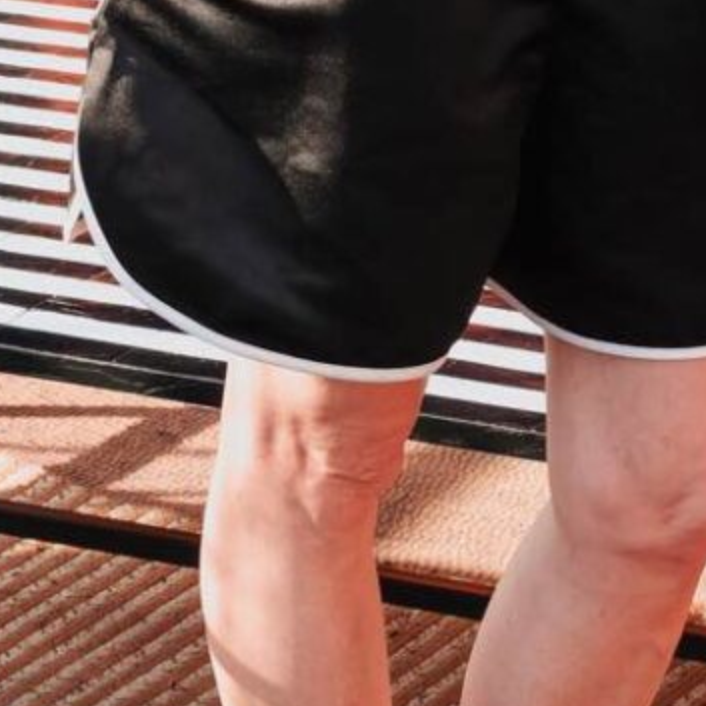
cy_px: -218
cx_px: 752
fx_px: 4638
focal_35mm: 201
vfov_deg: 8.6
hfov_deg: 8.6
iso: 200
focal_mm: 31.9
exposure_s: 1/170
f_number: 5.6
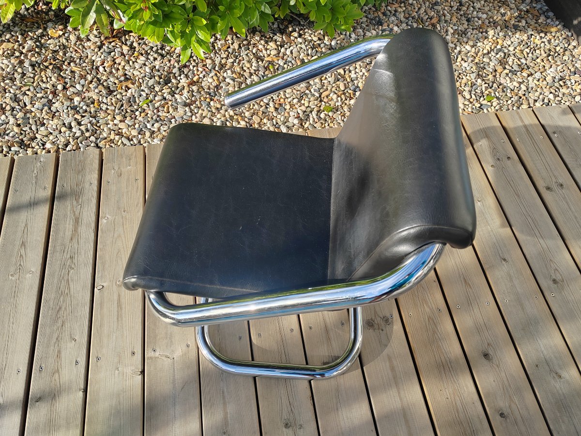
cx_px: 290
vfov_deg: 51.4
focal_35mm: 27
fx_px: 453
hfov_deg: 65.3
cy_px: 218
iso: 100
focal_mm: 5.52
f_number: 1.9
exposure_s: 1/1100
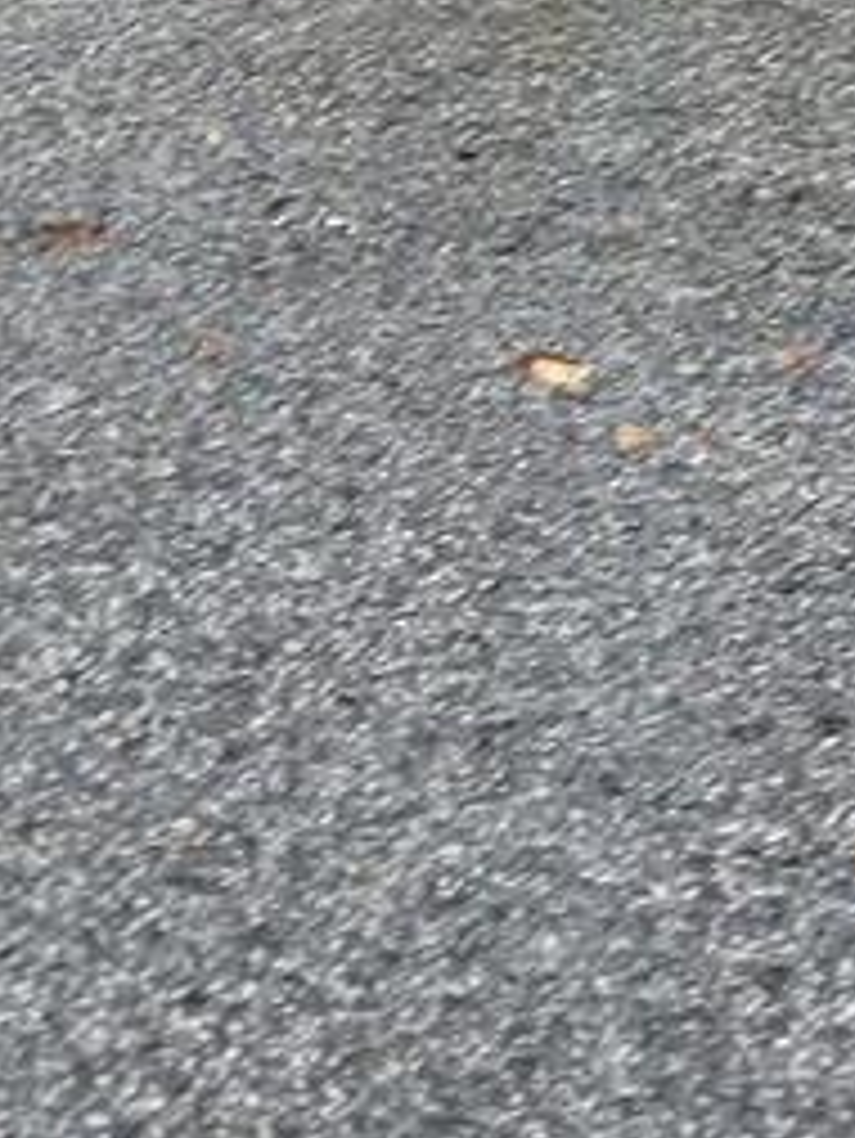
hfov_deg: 10.7
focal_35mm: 128
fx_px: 4212
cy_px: -1480
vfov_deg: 12.5
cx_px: 1656
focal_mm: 4
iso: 40
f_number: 1.8
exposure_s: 1/50
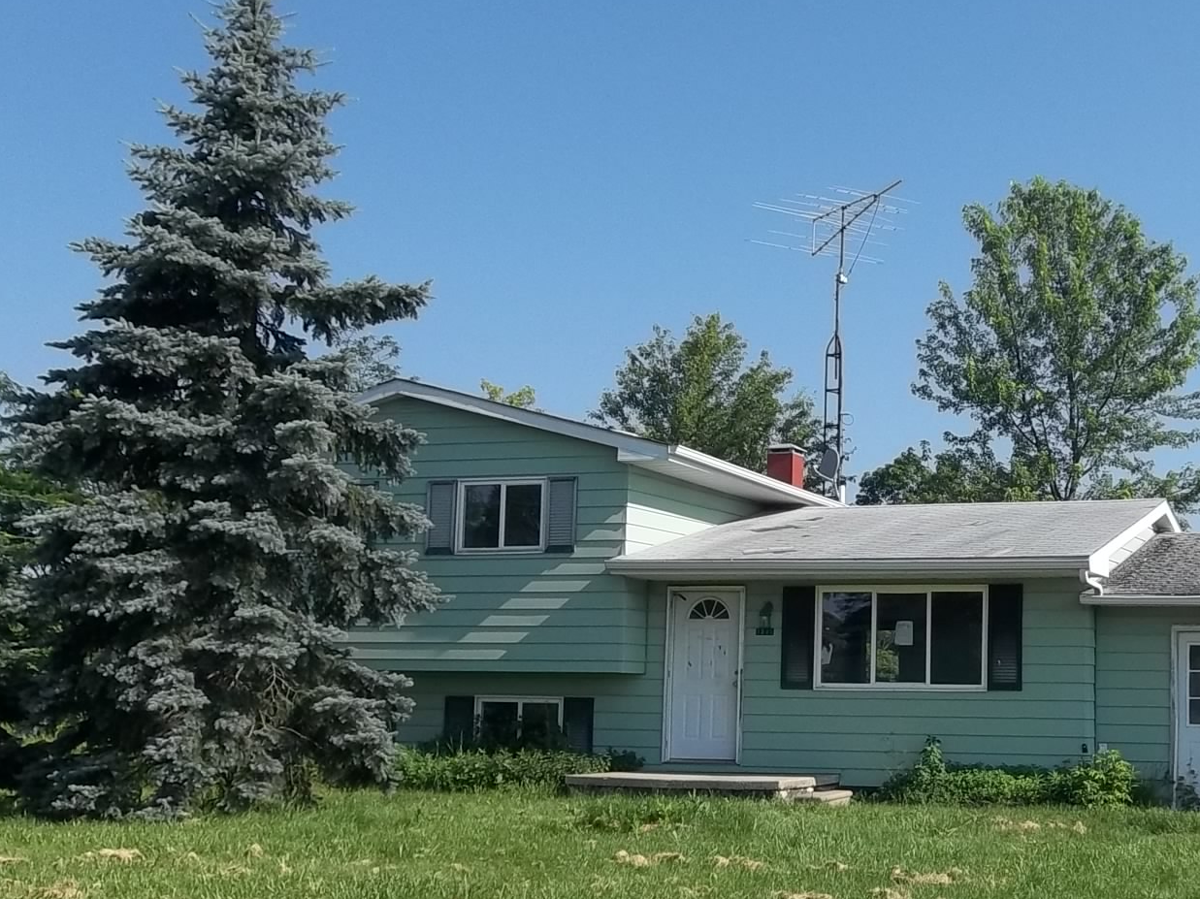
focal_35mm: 53
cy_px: 531
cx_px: 969
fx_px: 1837
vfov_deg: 27.5
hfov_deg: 35.0
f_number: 9.4
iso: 80
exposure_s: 1/160
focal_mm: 5.7
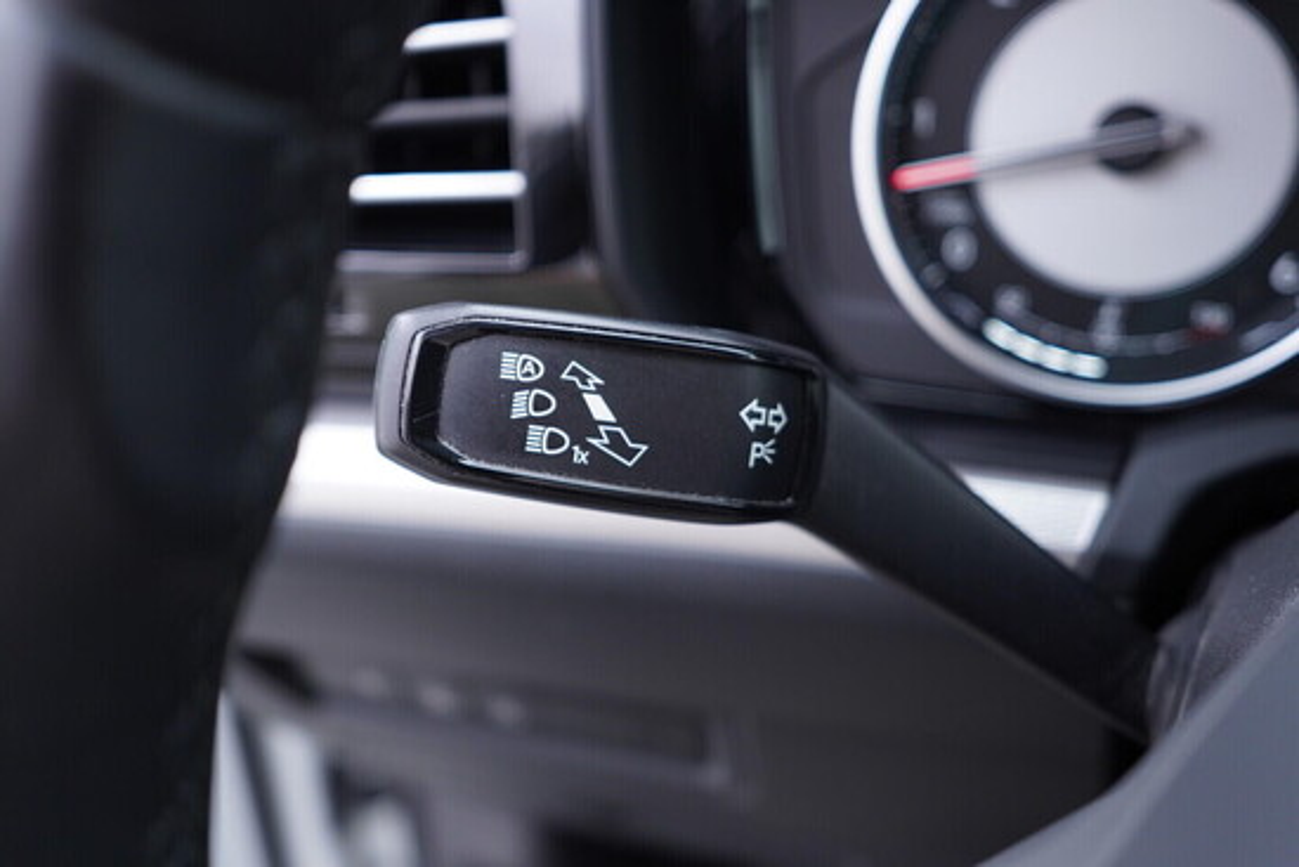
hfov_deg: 53.1
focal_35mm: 36
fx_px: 1299
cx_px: 650
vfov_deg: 36.9
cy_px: 434
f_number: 2.8
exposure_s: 1/40
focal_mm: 24
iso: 320
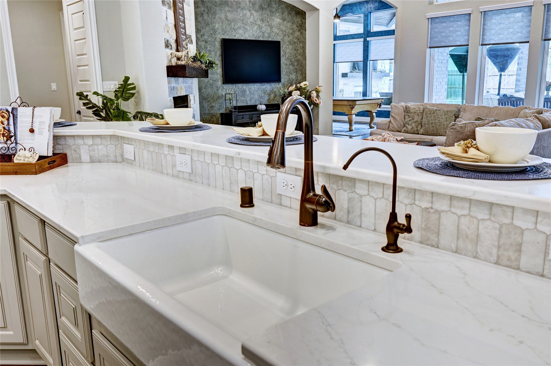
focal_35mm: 30
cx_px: 276
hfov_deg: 62.0
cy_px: 183
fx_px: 459
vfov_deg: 43.5
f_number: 8
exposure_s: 1/10
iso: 400
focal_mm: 30
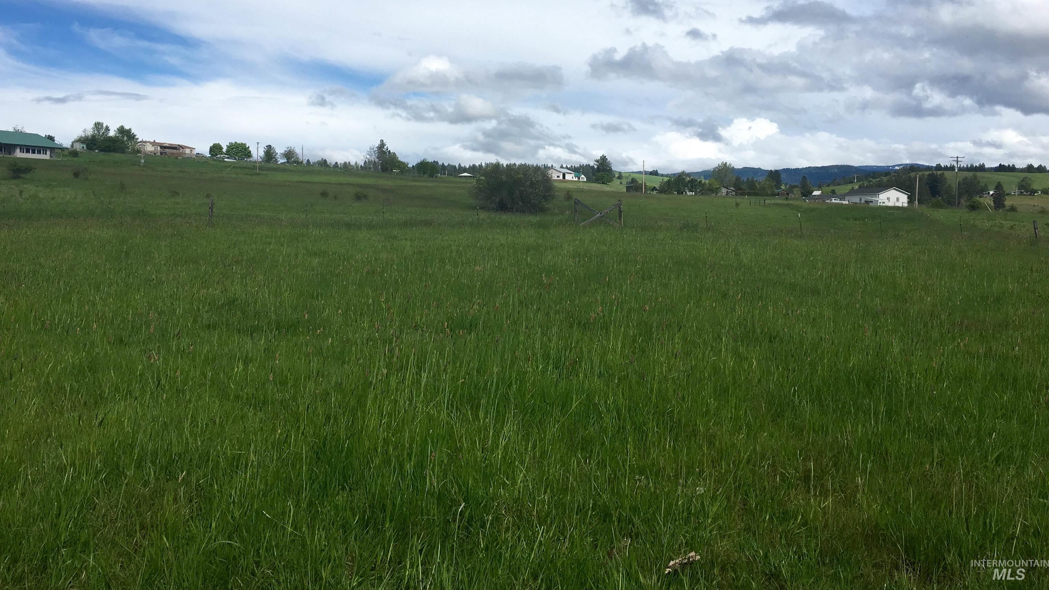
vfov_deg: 36.3
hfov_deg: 61.0
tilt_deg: +3.2
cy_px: 201
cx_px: 520
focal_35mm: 32
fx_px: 890
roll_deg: -1.2
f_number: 2.2
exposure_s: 1/2262
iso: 25
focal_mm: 4.15
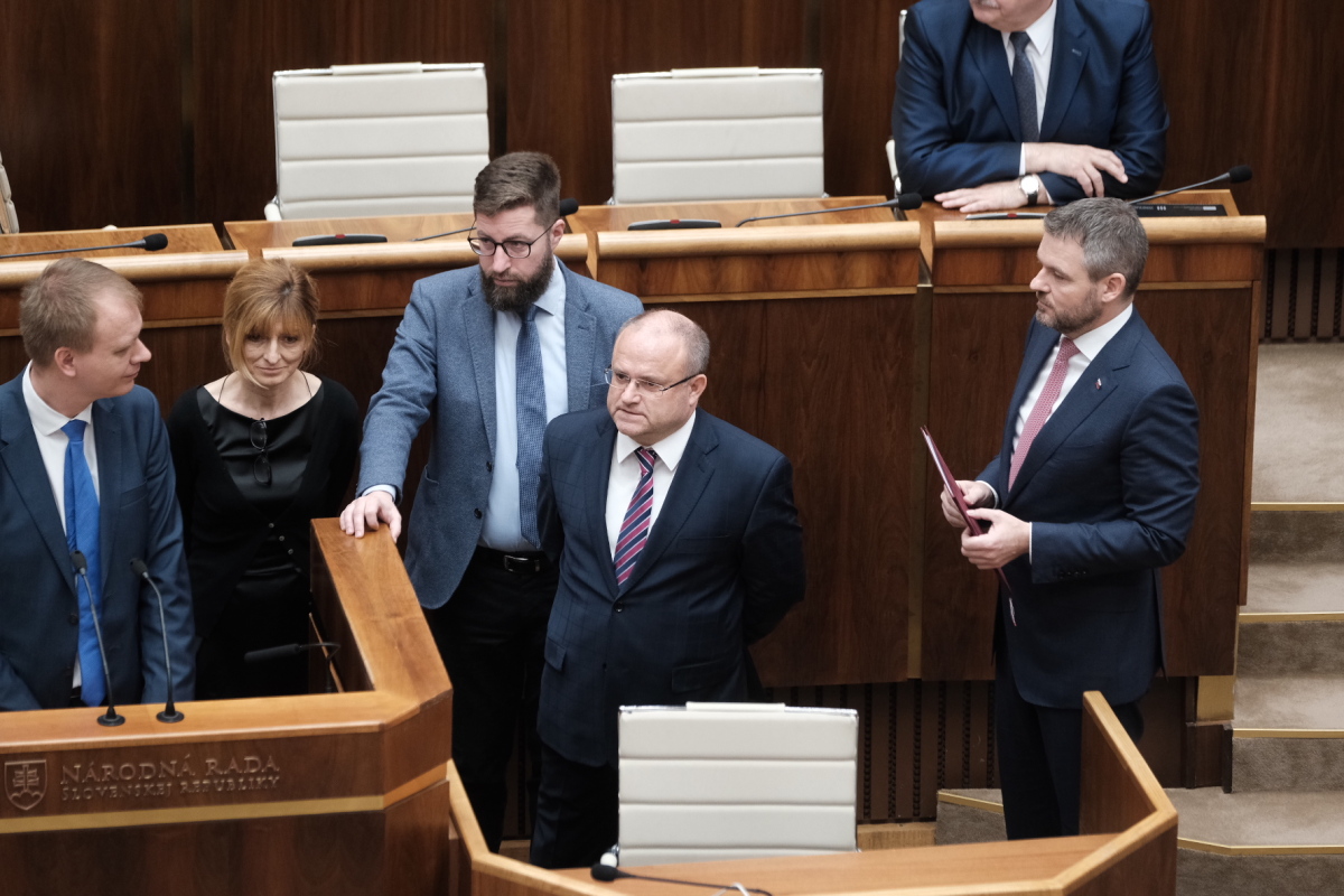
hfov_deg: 11.5
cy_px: 448
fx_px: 6682
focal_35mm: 179
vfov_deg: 7.7
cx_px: 672
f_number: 3.2
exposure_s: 1/125
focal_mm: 119.2
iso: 2000
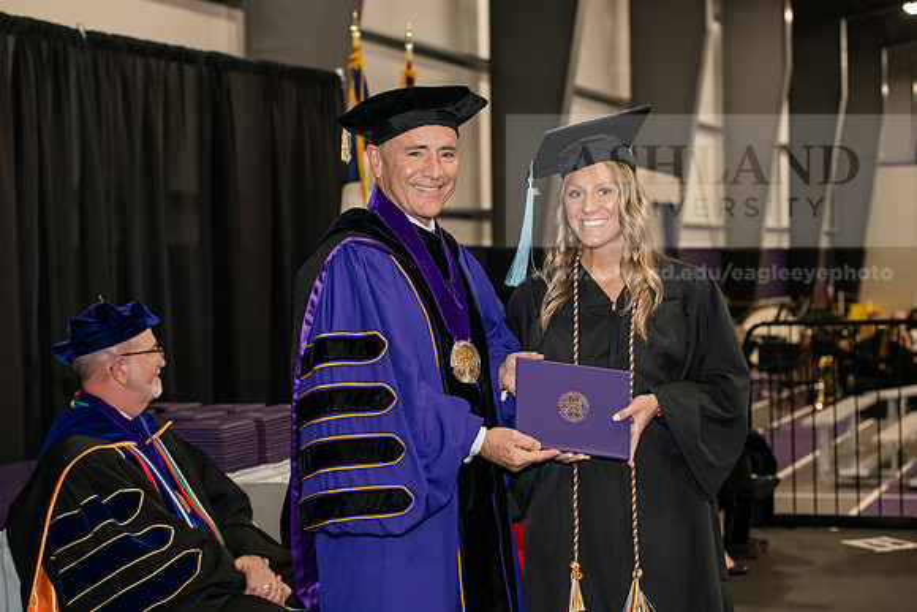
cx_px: 458
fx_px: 1911
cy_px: 306
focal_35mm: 75
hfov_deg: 27.0
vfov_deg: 18.2
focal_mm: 75
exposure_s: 1/200
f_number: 5
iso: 2500
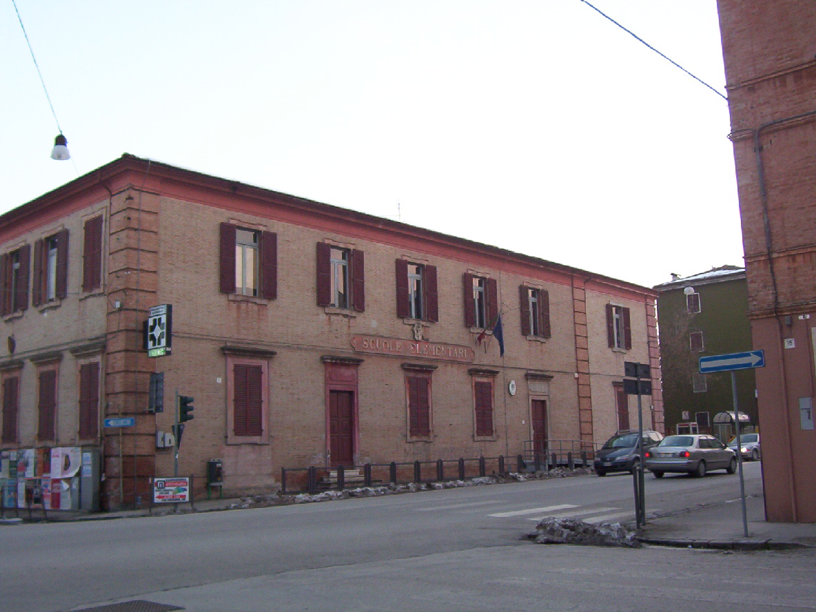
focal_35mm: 36
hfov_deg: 51.4
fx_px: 849
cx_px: 408
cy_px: 306
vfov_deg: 39.7
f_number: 2.76
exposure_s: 1/91.1
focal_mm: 5.54
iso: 100
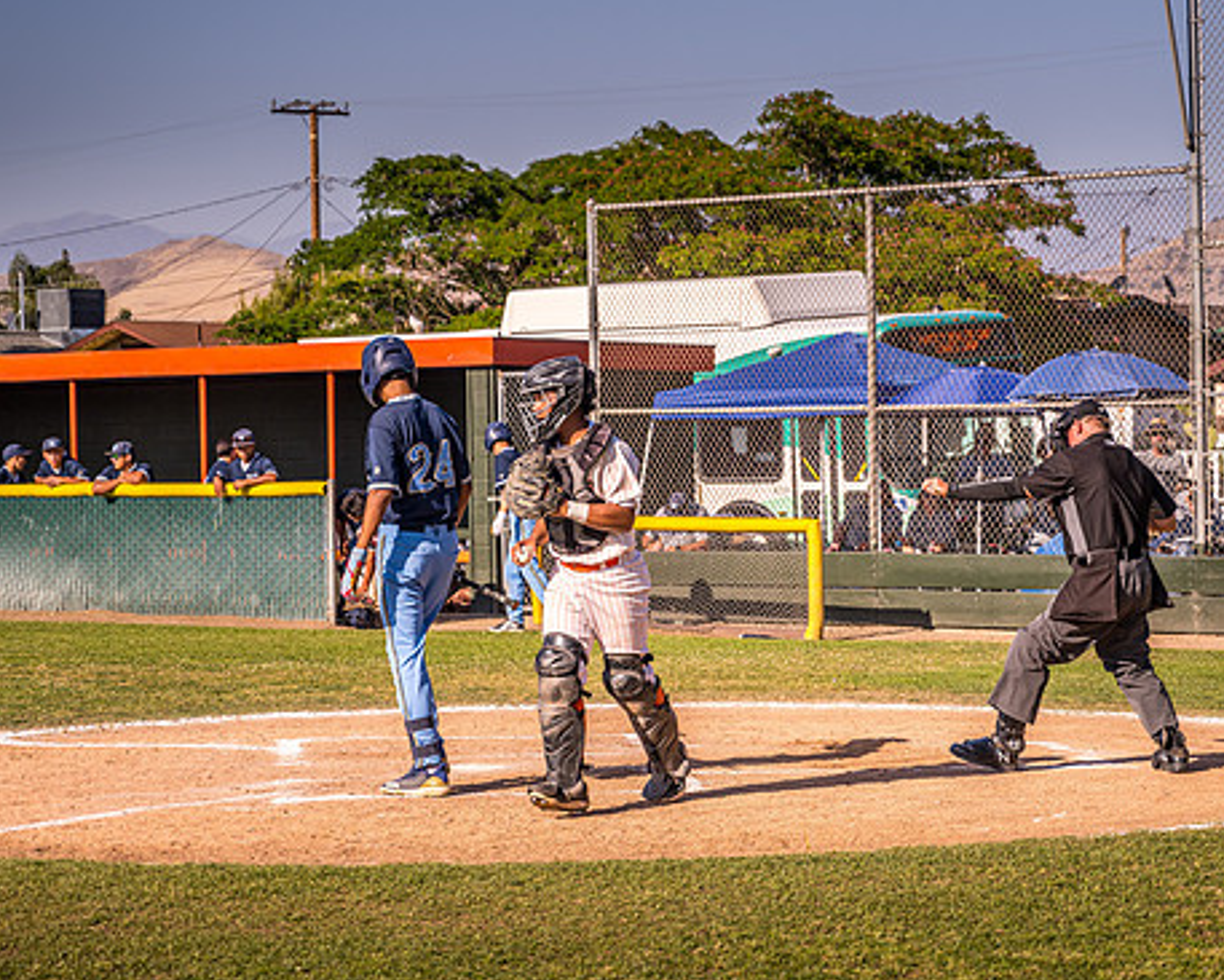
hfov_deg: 19.8
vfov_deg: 15.9
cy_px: 568
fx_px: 3515
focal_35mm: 97
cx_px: 610
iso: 180
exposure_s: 1/1000
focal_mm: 70
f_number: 4
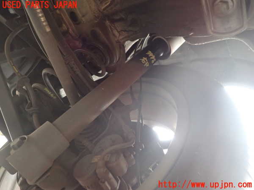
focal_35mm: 25
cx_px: 127
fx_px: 183
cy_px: 95
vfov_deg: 54.9
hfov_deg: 69.4
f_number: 2
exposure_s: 1/30
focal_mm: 4.5
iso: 640
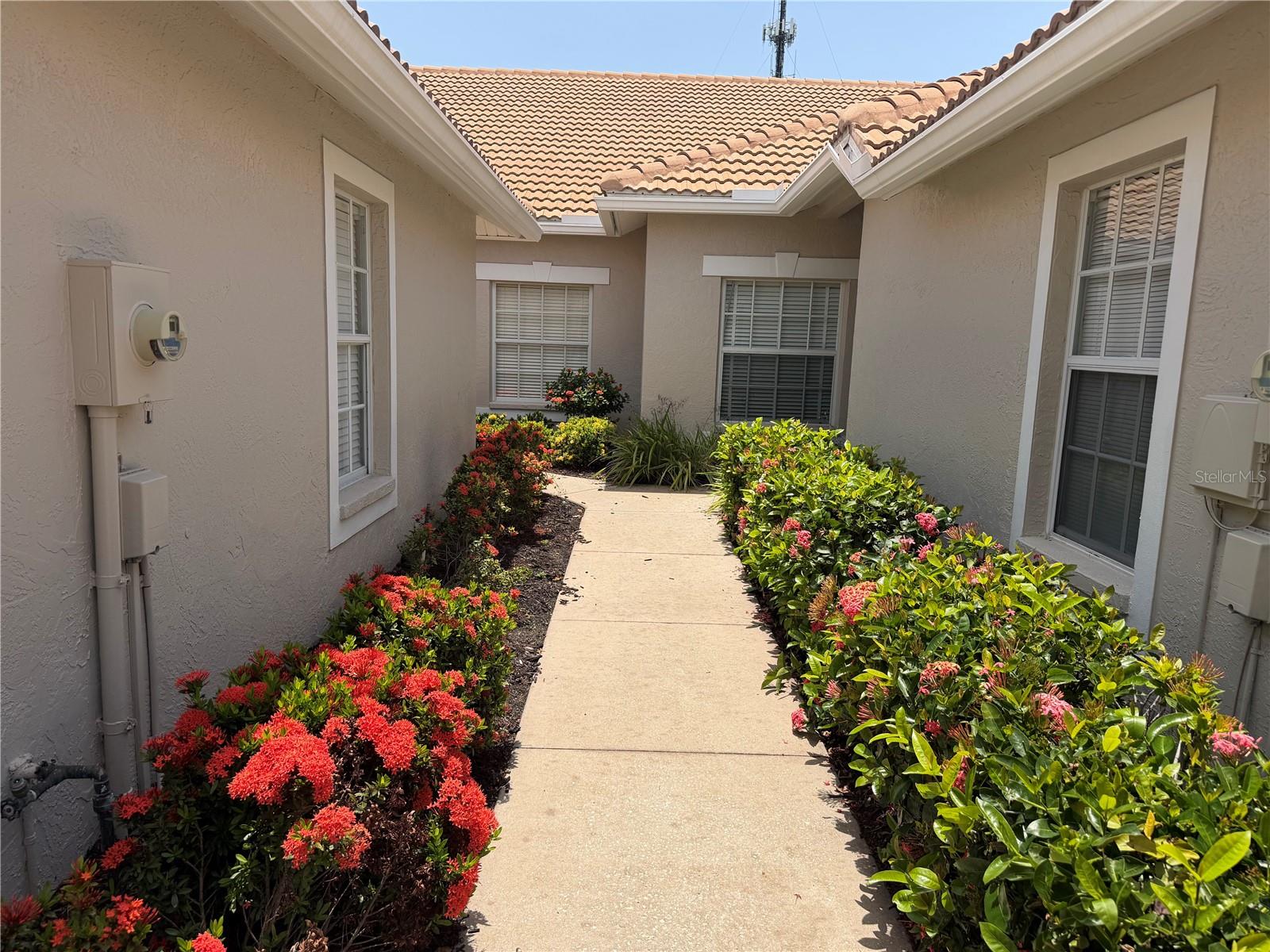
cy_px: 476
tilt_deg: -8.6
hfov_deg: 71.6
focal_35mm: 24
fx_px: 881
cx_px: 635
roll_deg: -1.6
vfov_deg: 56.8
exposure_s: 1/4167
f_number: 1.78
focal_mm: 6.76
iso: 80
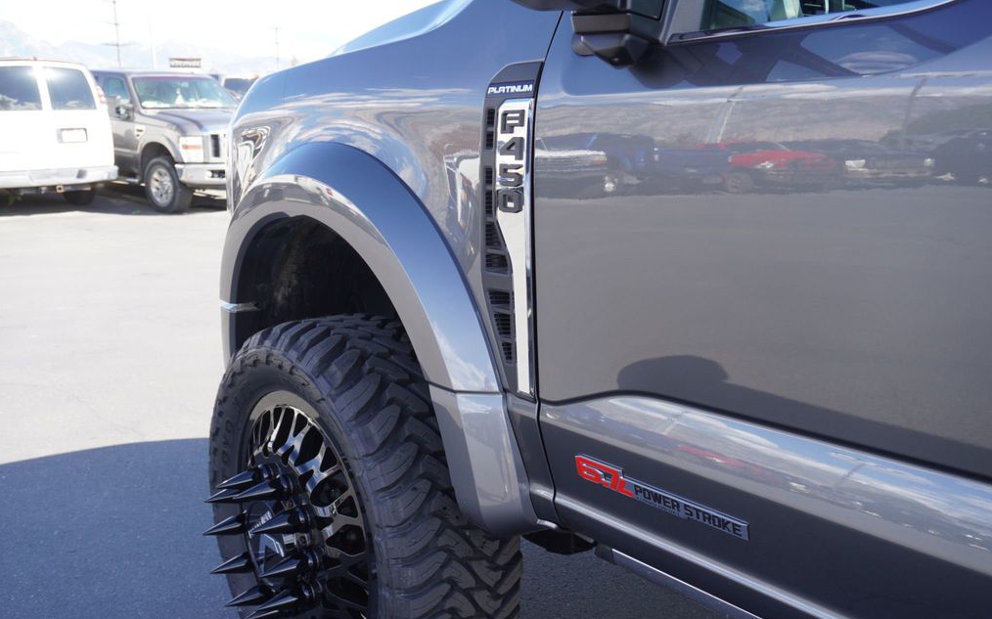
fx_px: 919
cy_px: 333
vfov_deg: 37.2
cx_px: 492
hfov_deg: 56.7
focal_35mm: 34
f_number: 5
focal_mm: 22
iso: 100
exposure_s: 1/100
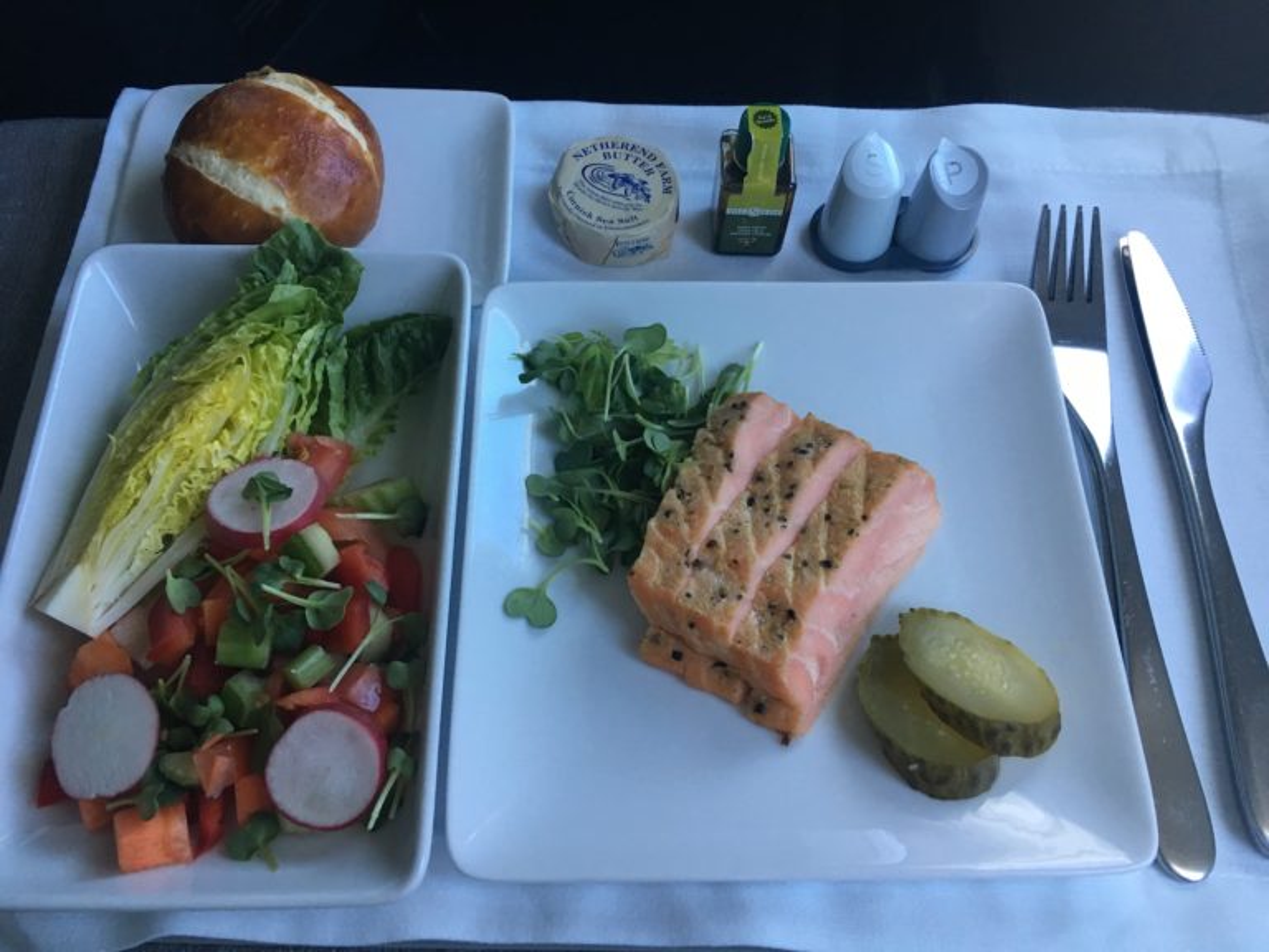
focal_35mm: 29
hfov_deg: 61.7
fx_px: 1063
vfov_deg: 48.2
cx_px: 634
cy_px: 476
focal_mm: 4.15
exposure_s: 1/33
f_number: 2.2
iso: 125
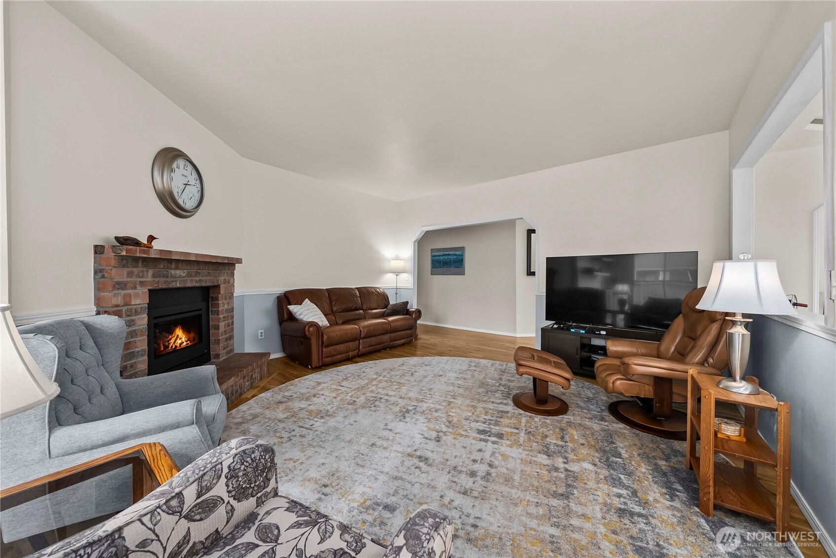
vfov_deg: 90.1
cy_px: 279
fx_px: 279
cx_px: 418
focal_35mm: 12
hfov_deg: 112.6
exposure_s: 1/8
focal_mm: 12
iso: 1000
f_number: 7.1
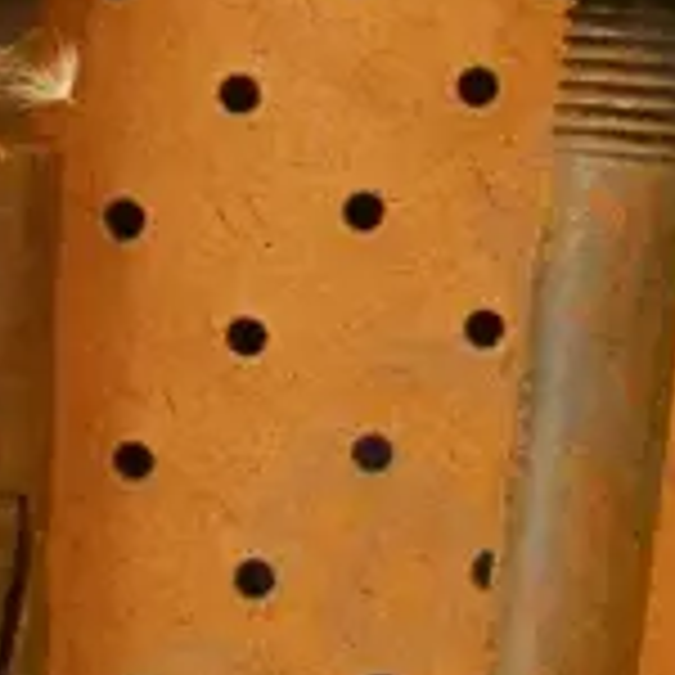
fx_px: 6398
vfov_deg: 6.0
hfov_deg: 6.0
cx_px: 772
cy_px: 9
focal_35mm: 290
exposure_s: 1/50
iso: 3200
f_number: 5
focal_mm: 24
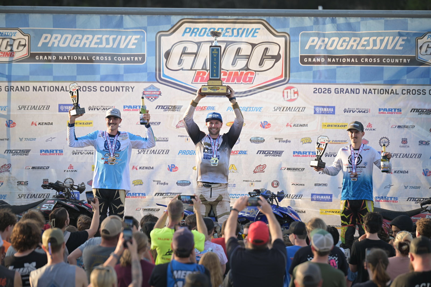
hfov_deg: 10.3
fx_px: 2394
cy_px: 144
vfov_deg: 6.9
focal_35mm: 200
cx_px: 216
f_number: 3.2
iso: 100
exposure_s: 1/250
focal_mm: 200
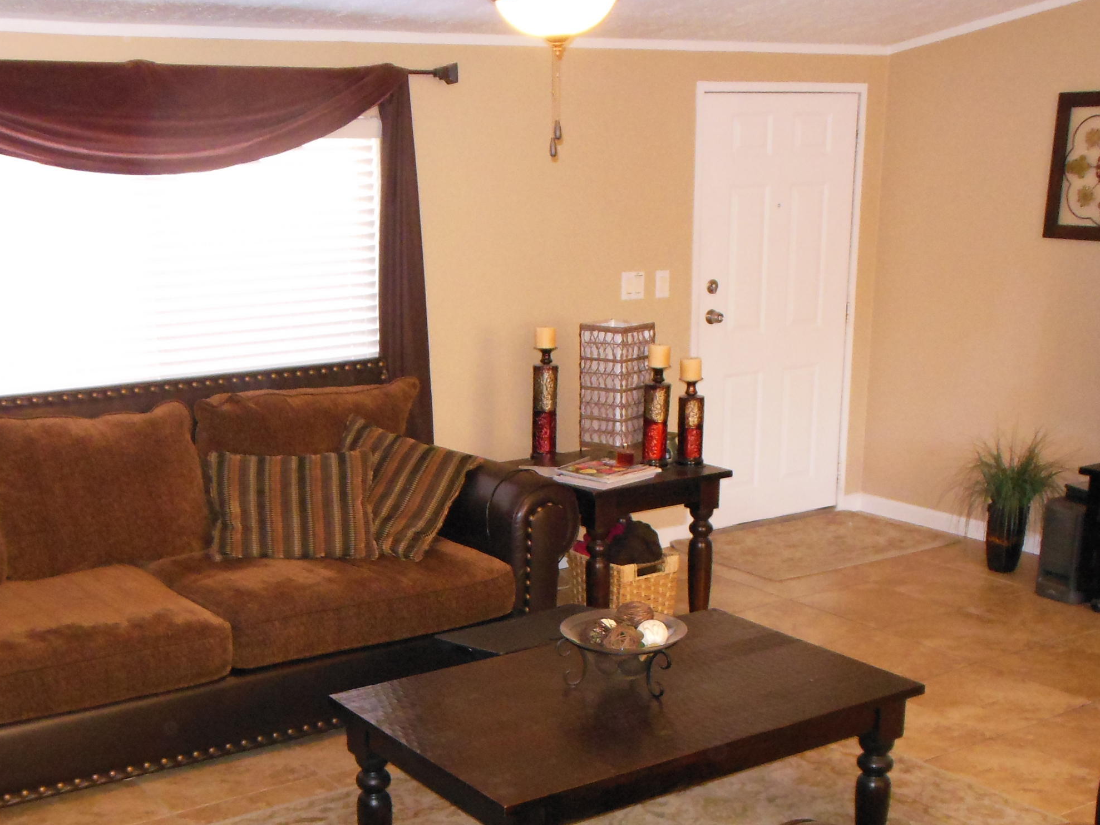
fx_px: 1398
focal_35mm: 44
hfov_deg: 42.9
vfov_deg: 32.2
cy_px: 623
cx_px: 488
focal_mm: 5.2
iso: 800
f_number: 3.3
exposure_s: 1/25
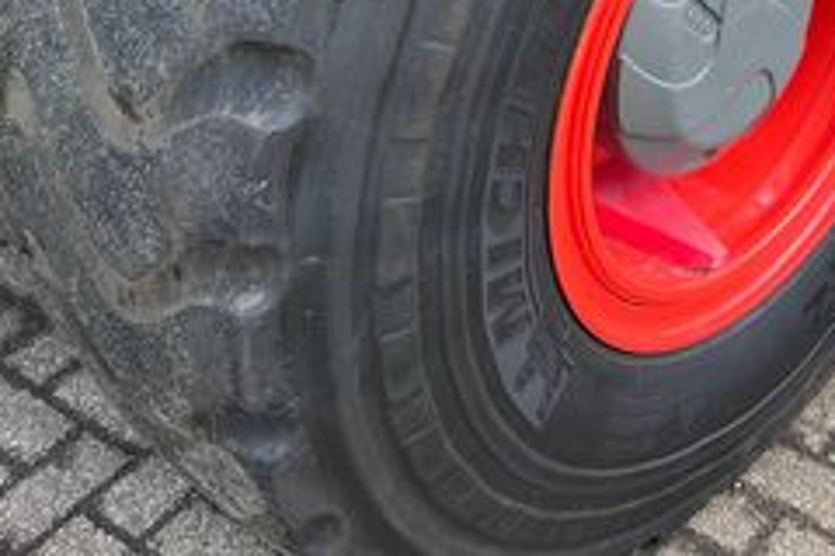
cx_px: 503
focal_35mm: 62
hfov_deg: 32.3
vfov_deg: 20.8
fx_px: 1438
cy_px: -59
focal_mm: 5.7
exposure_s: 1/323
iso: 50
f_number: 1.5
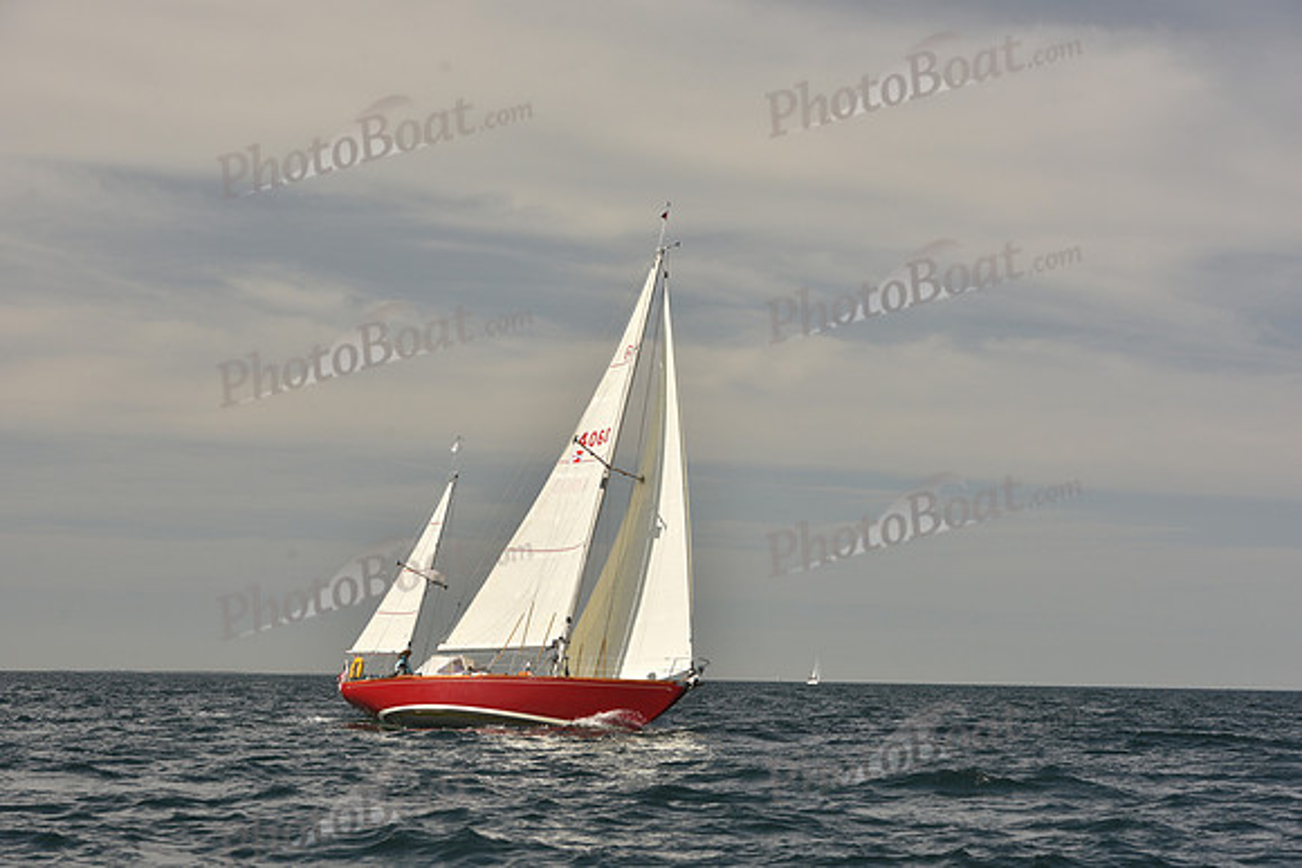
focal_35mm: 86
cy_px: 434
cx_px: 651
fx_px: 3111
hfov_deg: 23.6
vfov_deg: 15.9
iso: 250
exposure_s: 1/640
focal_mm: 86
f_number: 8
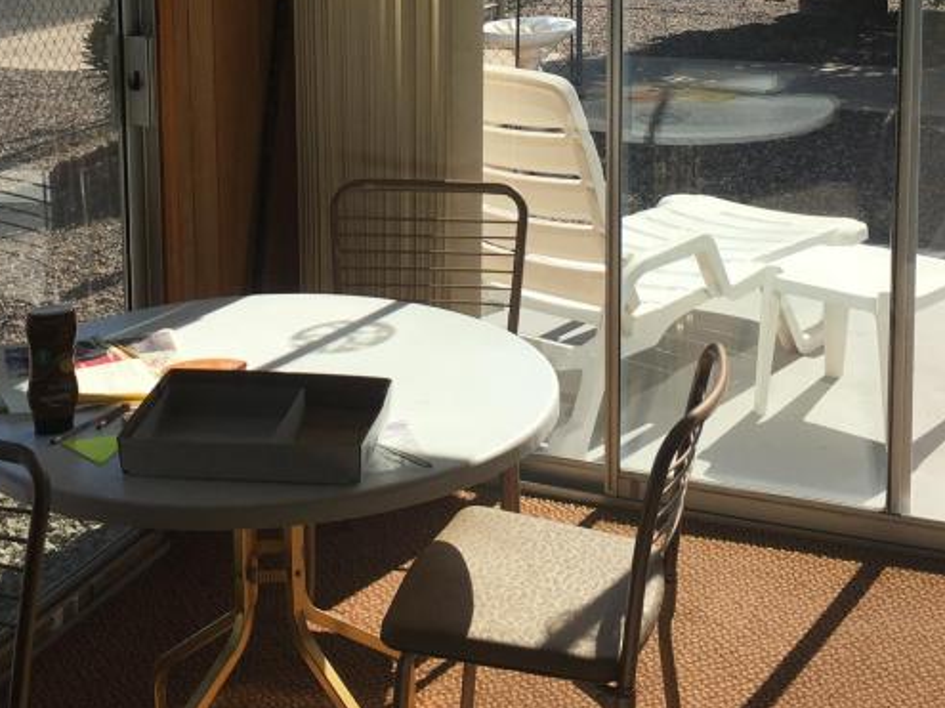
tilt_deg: -7.6
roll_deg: +0.5
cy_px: 40
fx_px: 1638
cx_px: 430
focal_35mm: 60
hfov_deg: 32.2
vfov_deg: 23.6
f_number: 2.2
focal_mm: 4.15
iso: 25
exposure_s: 1/1570
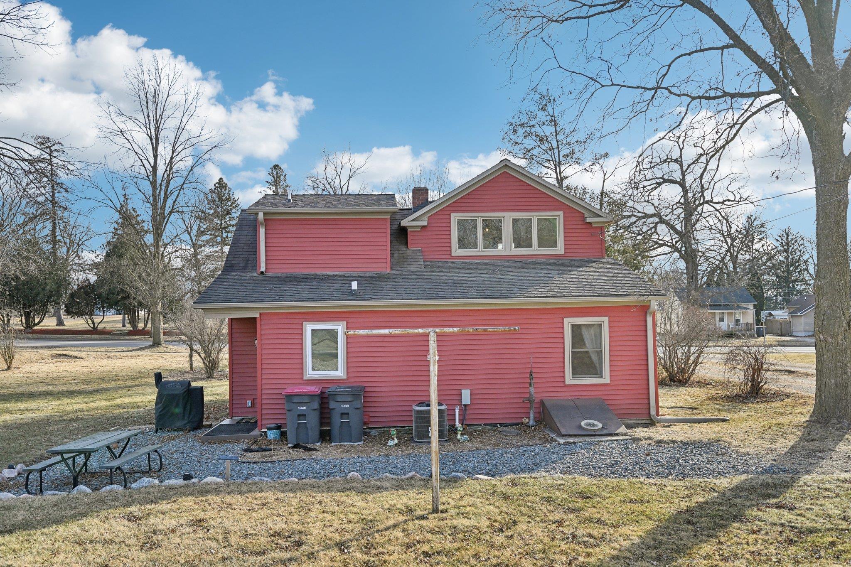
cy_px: 284
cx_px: 426
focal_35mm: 30
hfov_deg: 61.9
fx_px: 709
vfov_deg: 43.6
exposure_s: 1/3200
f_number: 4
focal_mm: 30
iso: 800
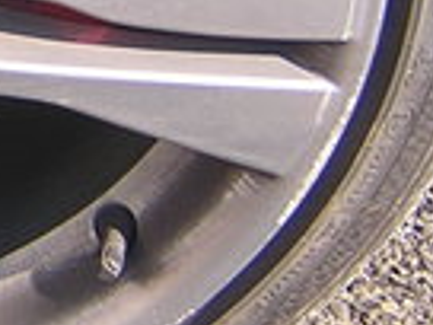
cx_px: -280
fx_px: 2126
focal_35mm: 170
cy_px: -83
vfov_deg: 8.6
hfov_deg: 11.0
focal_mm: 4.7
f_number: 2.6
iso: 100
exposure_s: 1/166
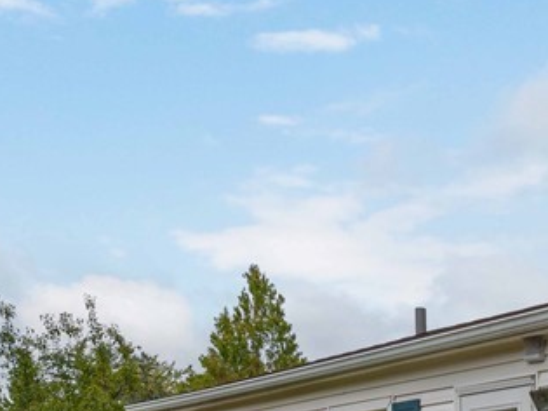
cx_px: 620
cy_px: 536
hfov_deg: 31.6
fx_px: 839
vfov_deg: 24.1
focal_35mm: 53
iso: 200
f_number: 9
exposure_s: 1/800
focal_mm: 16
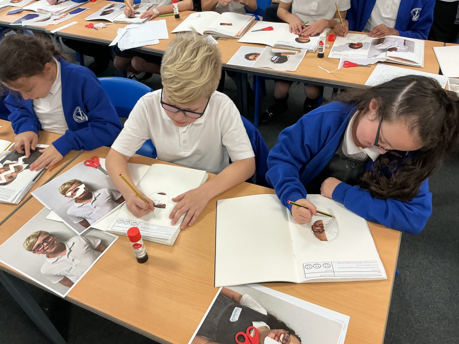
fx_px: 385
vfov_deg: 48.2
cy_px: 172
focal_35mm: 29
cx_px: 230
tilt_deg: -40.9
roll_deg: +5.3
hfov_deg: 61.7
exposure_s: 1/60
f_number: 1.8
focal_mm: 3
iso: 80
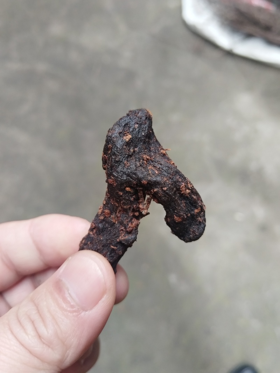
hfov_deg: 53.1
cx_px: 140
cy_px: 186
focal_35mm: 26
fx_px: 280
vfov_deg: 67.3
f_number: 1.9
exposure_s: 1/100
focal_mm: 4.95
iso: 365
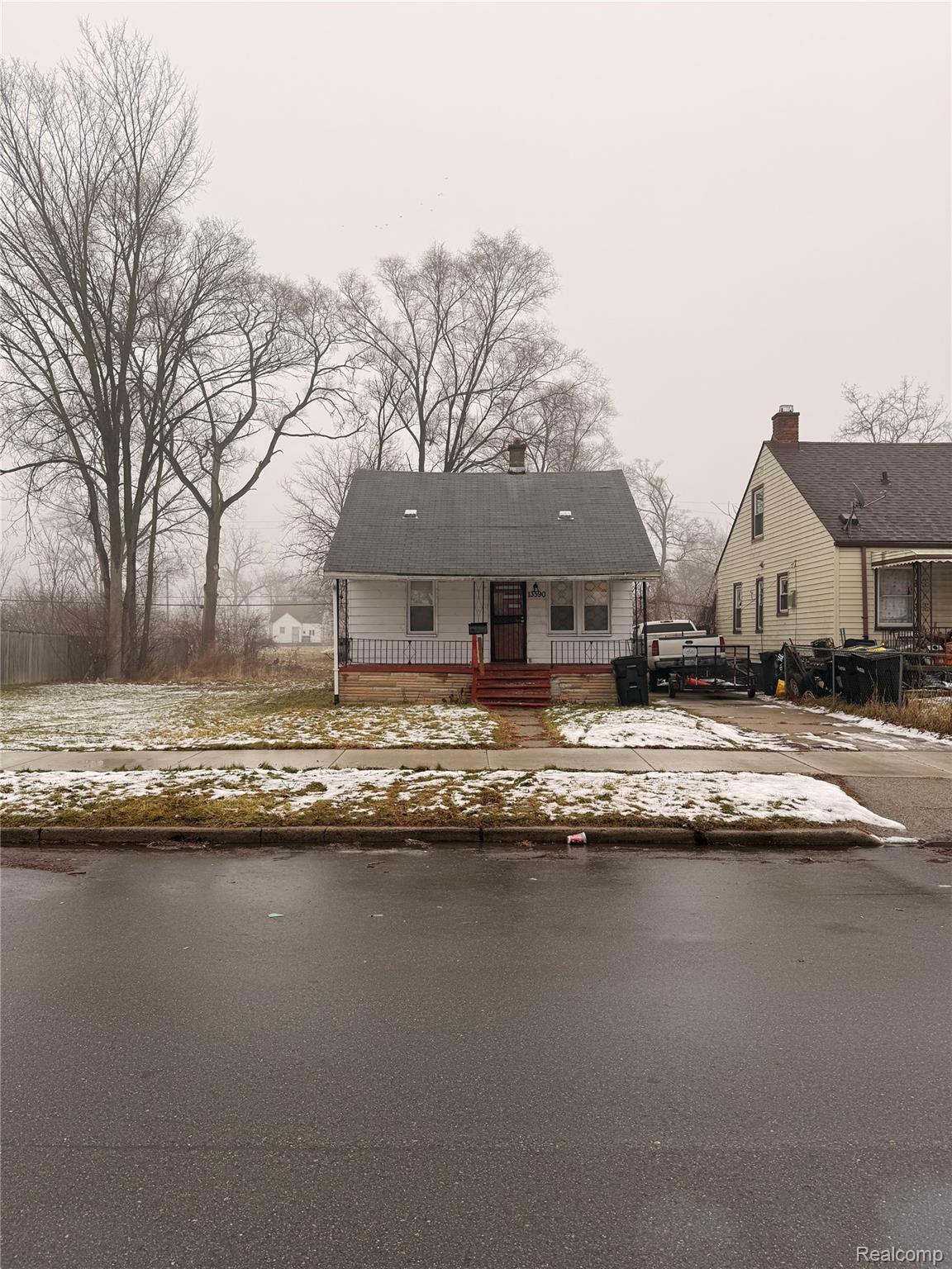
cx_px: 476
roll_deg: -0.1
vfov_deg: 71.6
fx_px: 880
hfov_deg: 56.8
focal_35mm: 24
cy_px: 634
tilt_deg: +1.4
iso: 64
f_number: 1.78
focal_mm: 6.76
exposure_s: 1/121
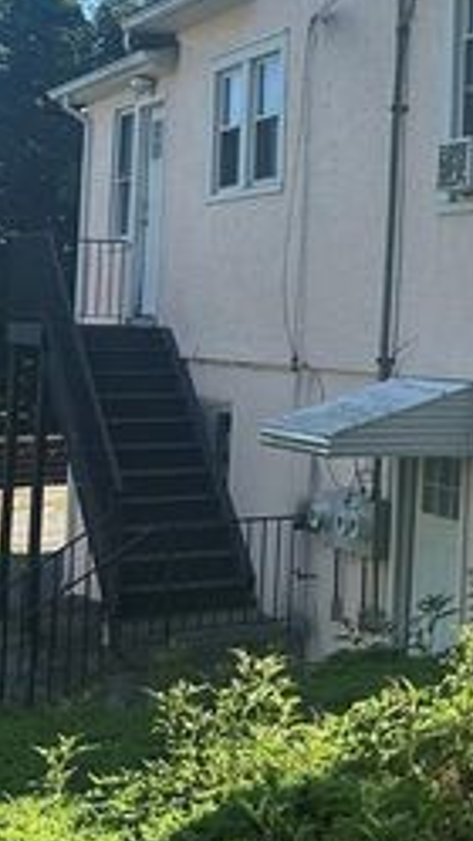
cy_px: 181
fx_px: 1695
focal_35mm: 76
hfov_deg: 14.7
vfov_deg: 27.4
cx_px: 723
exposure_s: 1/2915
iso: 50
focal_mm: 5.7
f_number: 1.5
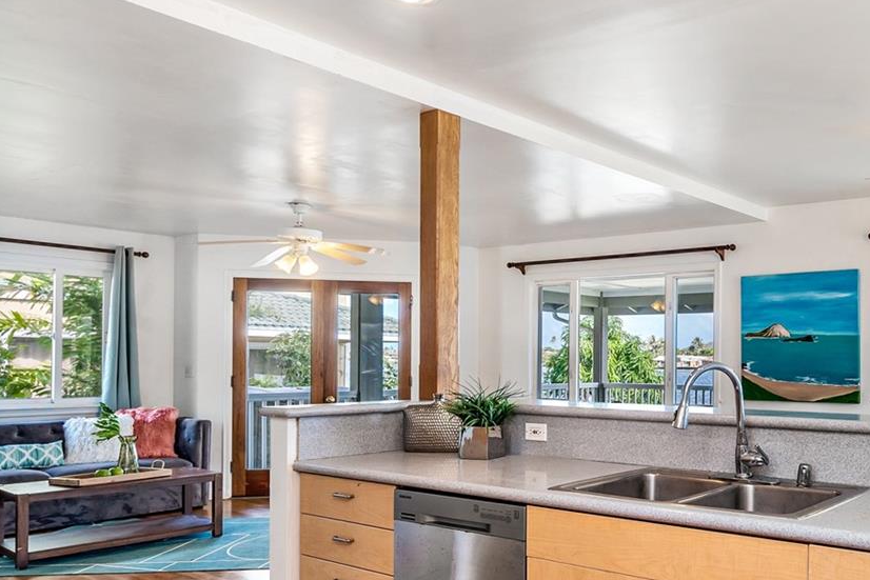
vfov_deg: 42.1
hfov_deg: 55.1
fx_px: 749
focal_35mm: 31
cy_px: 351
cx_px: 721
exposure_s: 1/500
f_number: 9
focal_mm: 16
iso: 500
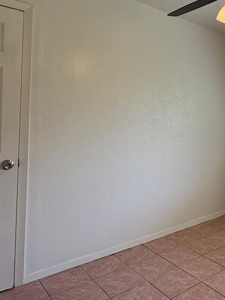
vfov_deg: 56.5
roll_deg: -2.1
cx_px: 216
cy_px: 123
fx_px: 277
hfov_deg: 39.8
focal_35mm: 32
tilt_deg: -0.3
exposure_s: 1/137
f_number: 2.2
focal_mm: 2.22
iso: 64
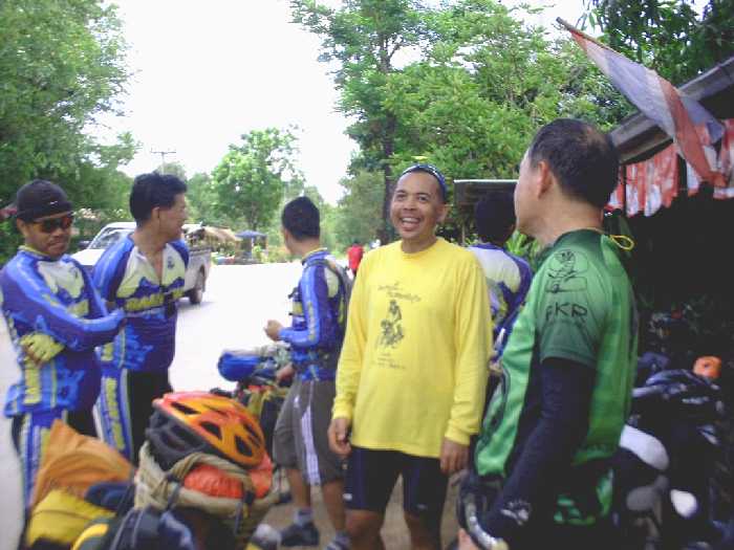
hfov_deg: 49.0
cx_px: 367
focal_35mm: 38
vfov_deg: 37.7
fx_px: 806
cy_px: 275
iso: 80
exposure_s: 1/90
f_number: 8.4
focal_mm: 6.3
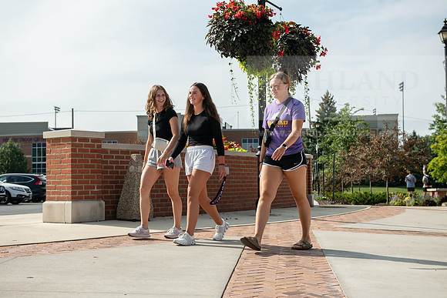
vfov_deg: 23.4
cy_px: 149
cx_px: 224
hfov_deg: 34.5
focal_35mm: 58
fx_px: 720
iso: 100
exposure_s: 1/500
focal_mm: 58
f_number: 5
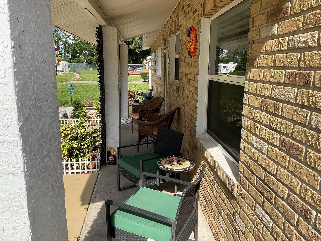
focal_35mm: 29
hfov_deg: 61.7
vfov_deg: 48.2
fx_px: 269
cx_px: 160
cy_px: 120
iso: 16
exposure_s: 1/1121
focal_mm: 3
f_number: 1.8
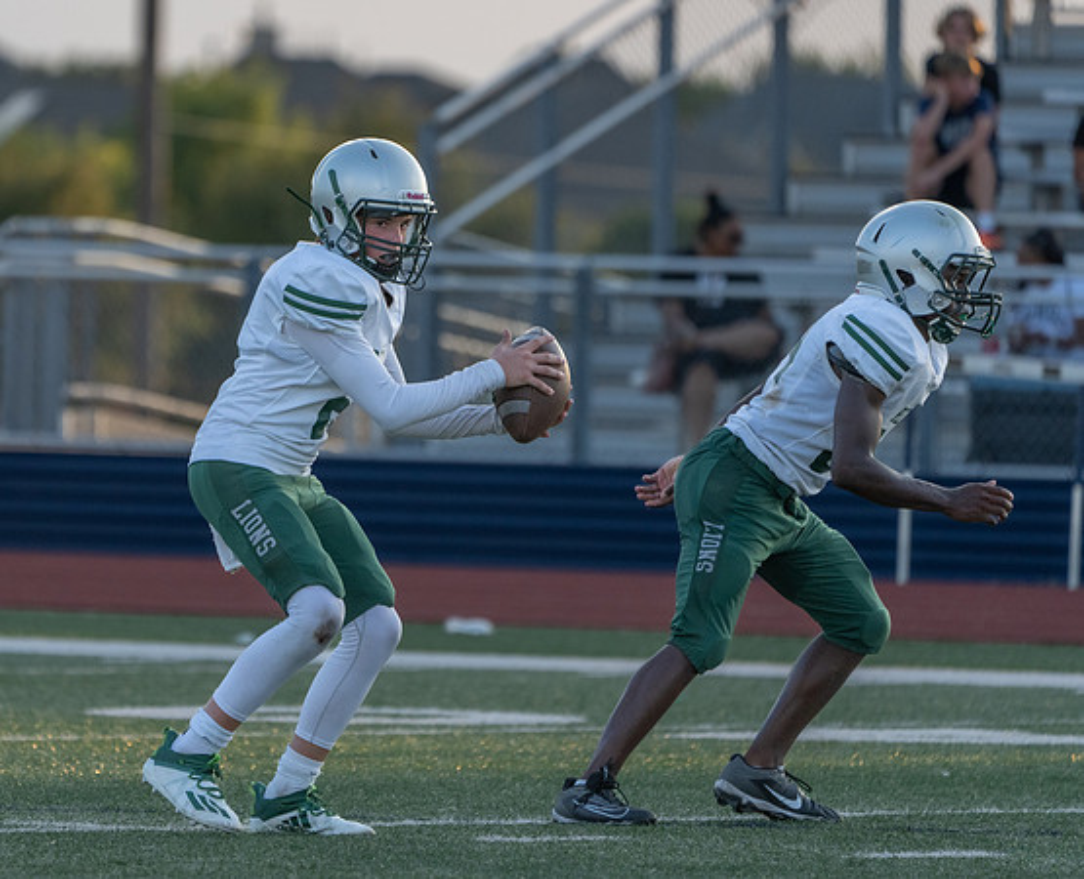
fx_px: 17632
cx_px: 349
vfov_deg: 2.9
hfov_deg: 3.5
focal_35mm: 547
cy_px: 382
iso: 1000
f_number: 5.6
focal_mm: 397
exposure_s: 1/1000
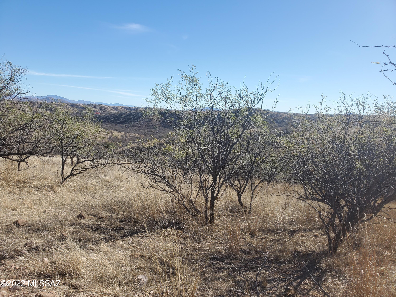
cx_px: 198
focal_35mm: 26
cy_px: 148
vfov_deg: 53.1
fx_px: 297
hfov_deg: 67.3
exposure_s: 1/1176
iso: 50
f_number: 2.4
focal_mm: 4.3
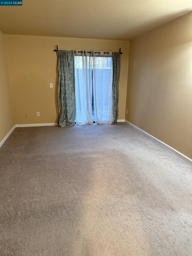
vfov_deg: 71.6
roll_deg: -1.1
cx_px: 96
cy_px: 128
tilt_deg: -15.3
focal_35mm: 24
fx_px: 177
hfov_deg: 56.8
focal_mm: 6.76
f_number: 1.78
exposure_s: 1/60
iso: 800
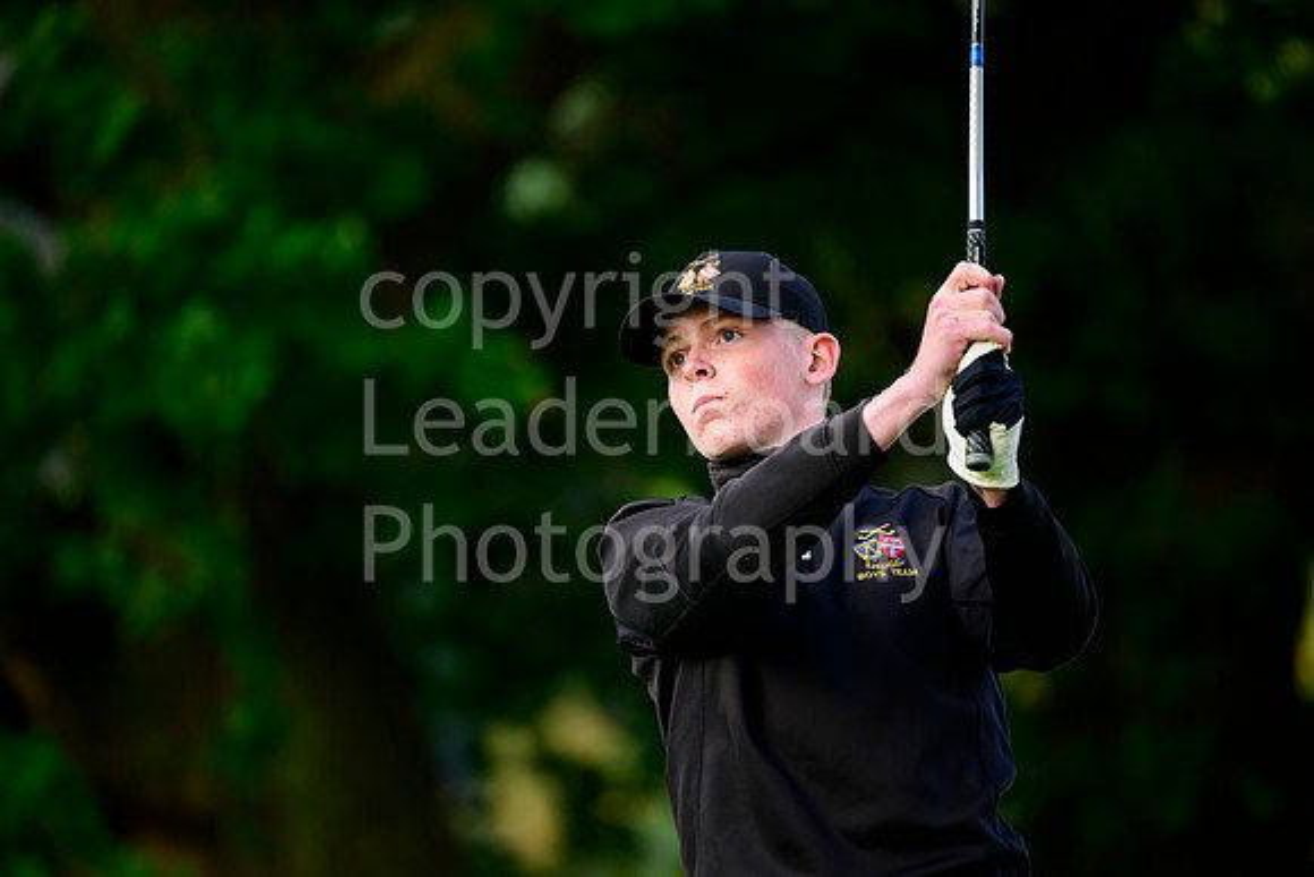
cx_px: 657
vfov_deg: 4.6
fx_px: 10952
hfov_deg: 6.9
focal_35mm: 300
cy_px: 438
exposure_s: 1/1600
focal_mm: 300
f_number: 4
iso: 1000
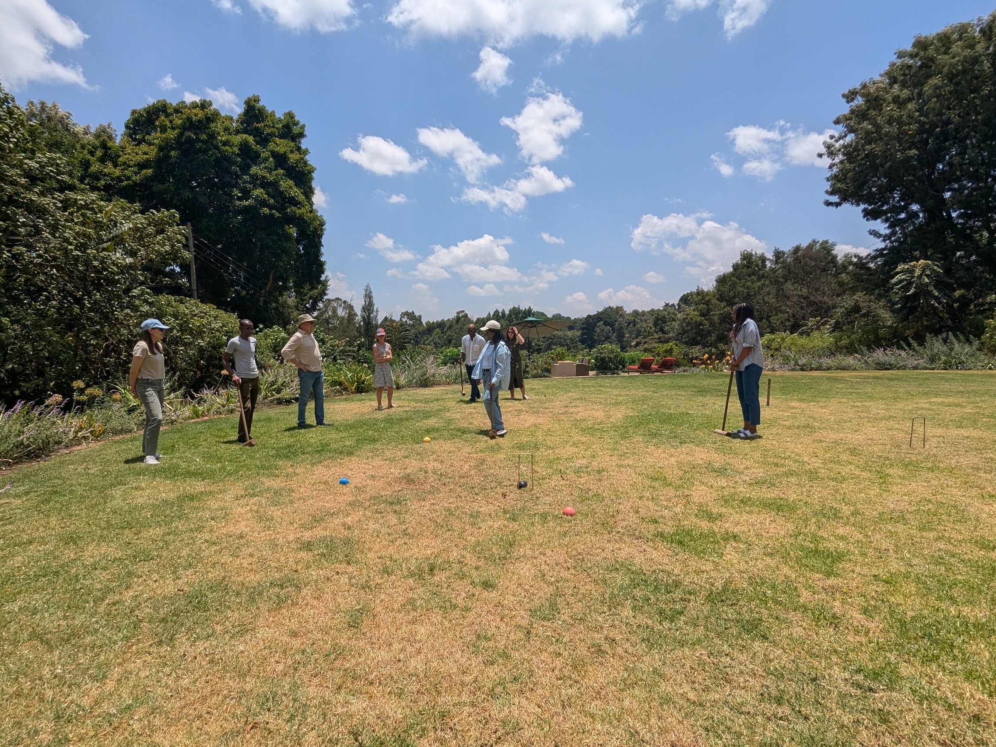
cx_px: 467
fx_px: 518
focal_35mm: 18
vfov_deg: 71.6
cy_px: 388
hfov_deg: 87.6
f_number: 2.2
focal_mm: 2.35
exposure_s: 1/2703
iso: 49
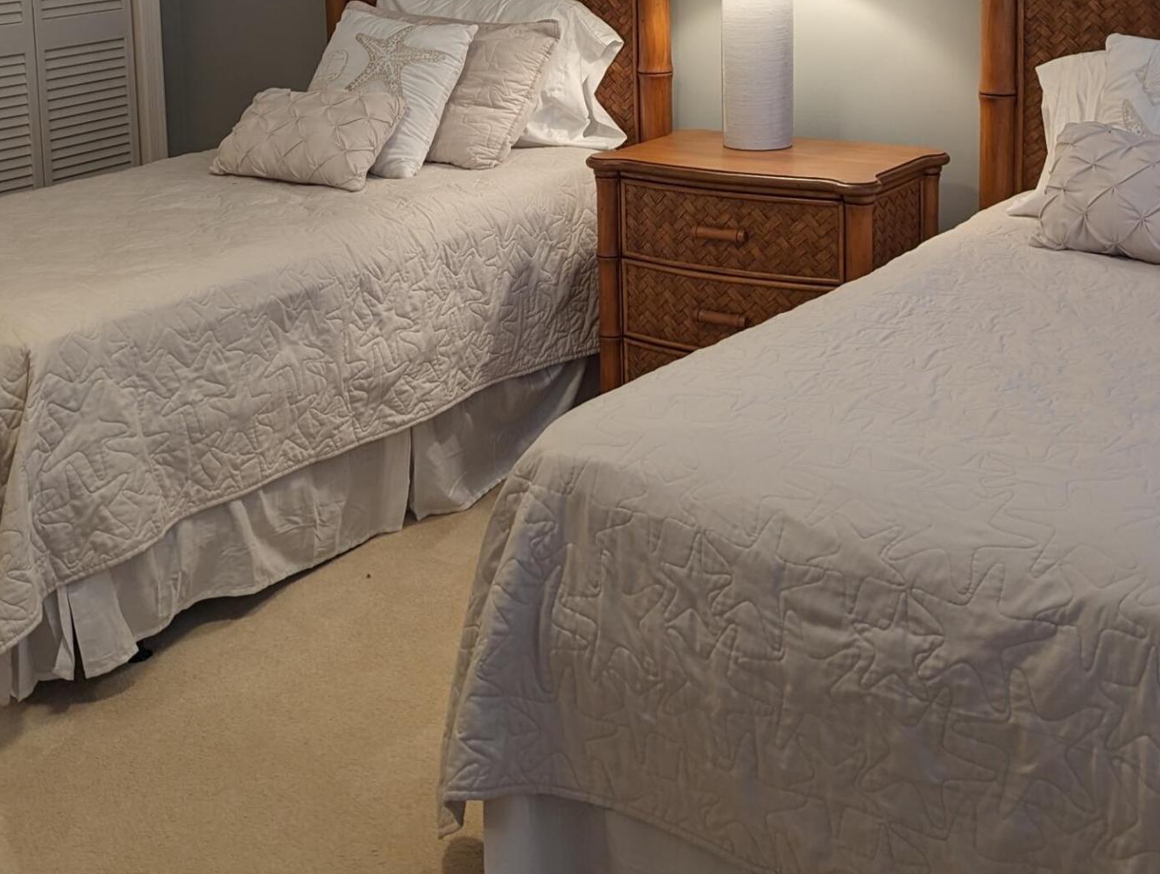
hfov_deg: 36.7
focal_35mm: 52
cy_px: 101
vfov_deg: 27.2
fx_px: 1745
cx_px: 518
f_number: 1.85
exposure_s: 1/24
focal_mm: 6.81
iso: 56
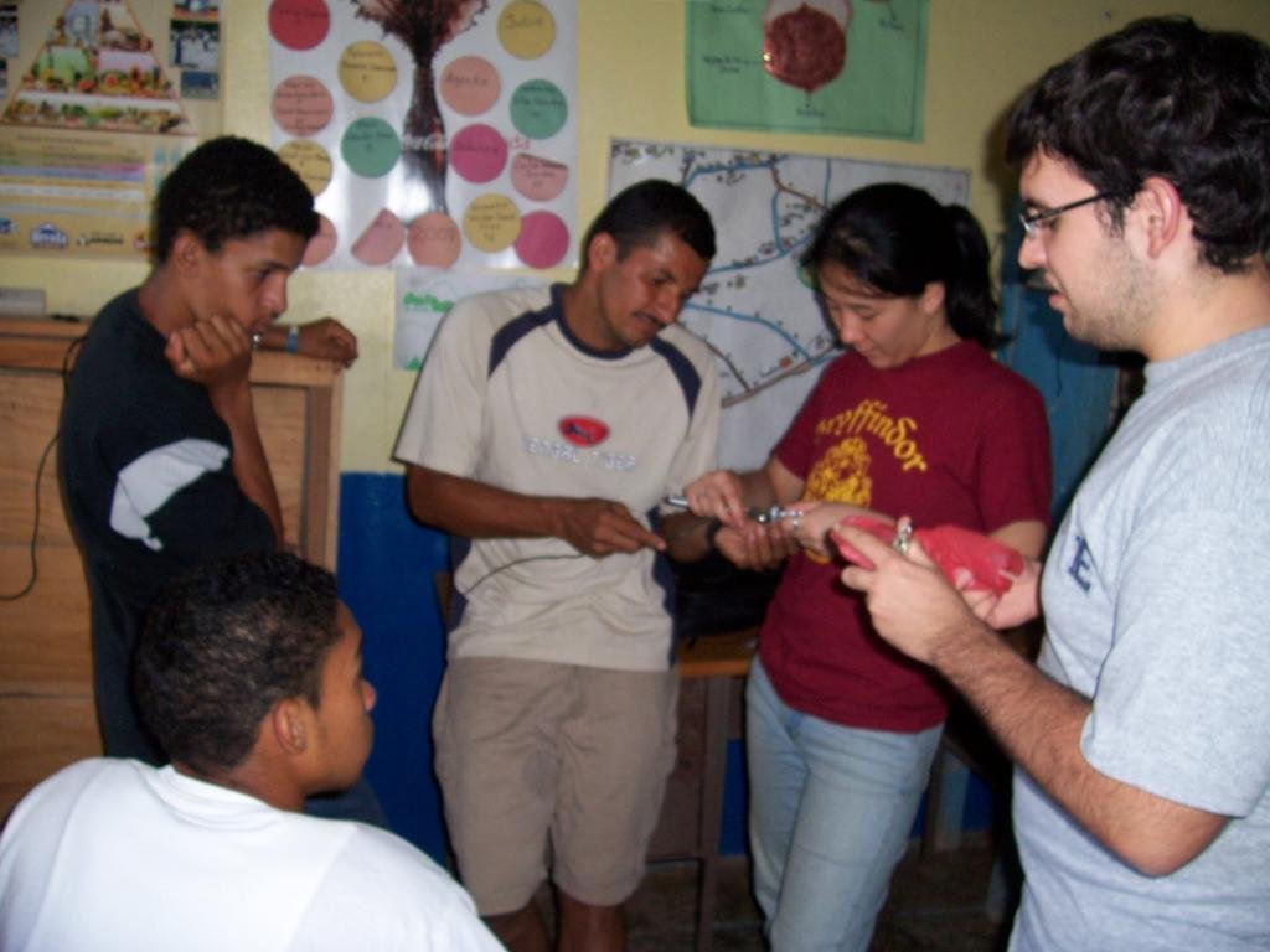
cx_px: 635
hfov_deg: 54.0
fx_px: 1247
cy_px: 476
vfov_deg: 41.8
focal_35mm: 34
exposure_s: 1/60
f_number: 2.7
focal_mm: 5.6
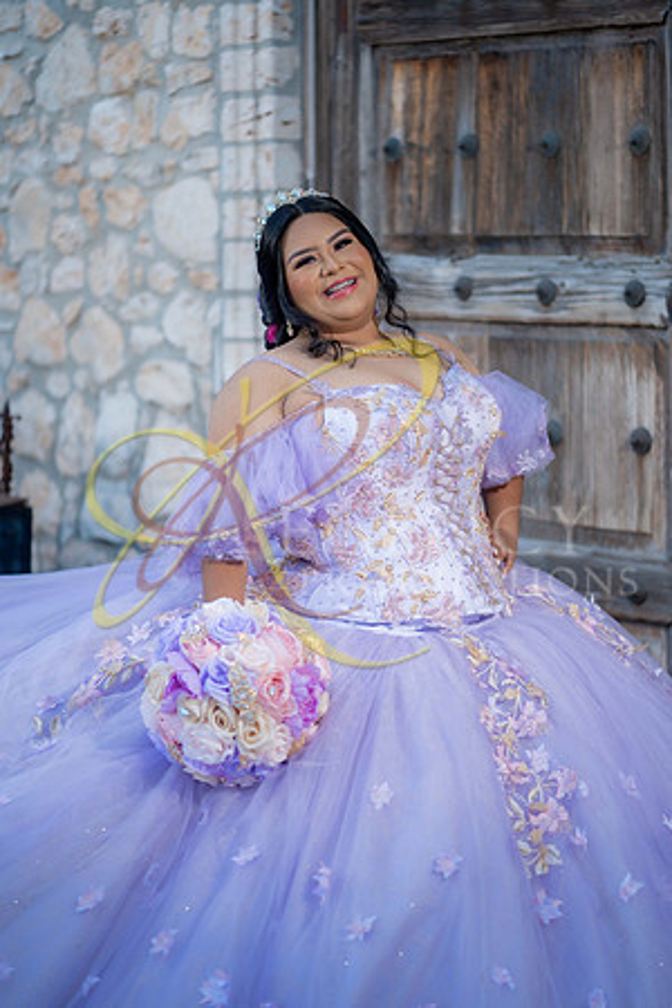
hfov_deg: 16.1
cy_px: 504
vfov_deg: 23.9
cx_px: 336
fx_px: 2380
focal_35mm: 85
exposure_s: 1/1250
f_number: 1.8
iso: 125
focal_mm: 85
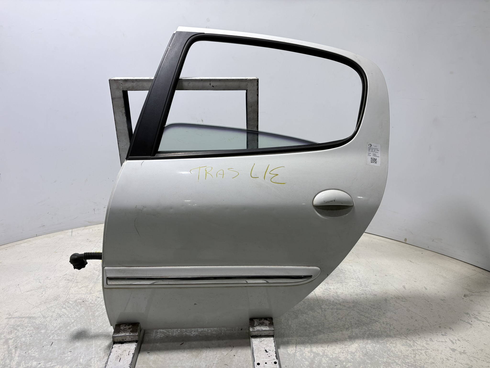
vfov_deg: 53.1
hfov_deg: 67.3
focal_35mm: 26
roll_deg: -0.3
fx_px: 368
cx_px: 245
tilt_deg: -18.9
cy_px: 184
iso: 40
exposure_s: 1/232
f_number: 1.6
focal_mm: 5.96
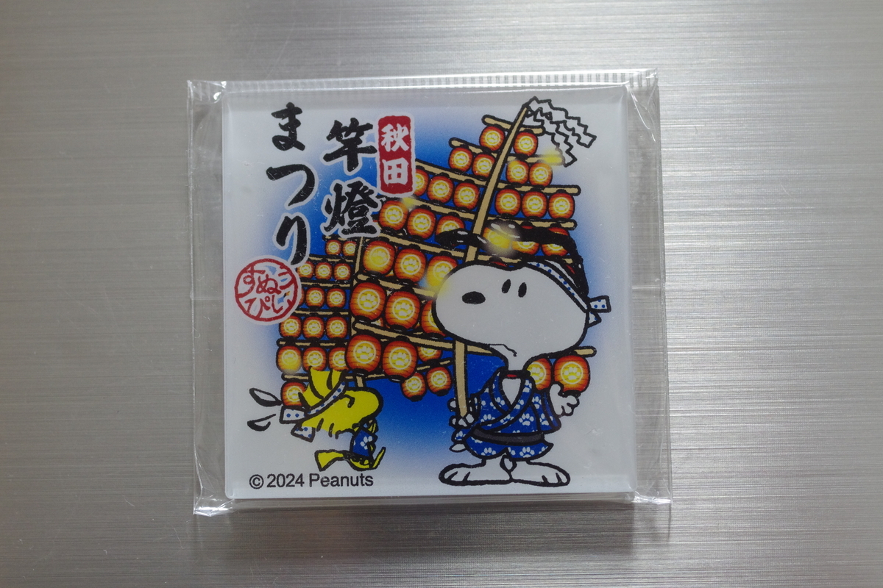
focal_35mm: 75
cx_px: 442
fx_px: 1839
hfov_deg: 27.0
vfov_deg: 18.2
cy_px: 294
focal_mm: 50
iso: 1600
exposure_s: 1/100
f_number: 4
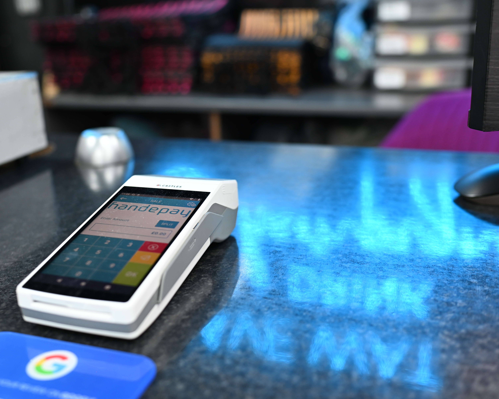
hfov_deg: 45.7
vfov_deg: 37.3
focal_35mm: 40
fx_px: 591
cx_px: 217
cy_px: 199
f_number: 2.8
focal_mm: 35
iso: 1000
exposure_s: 1/125
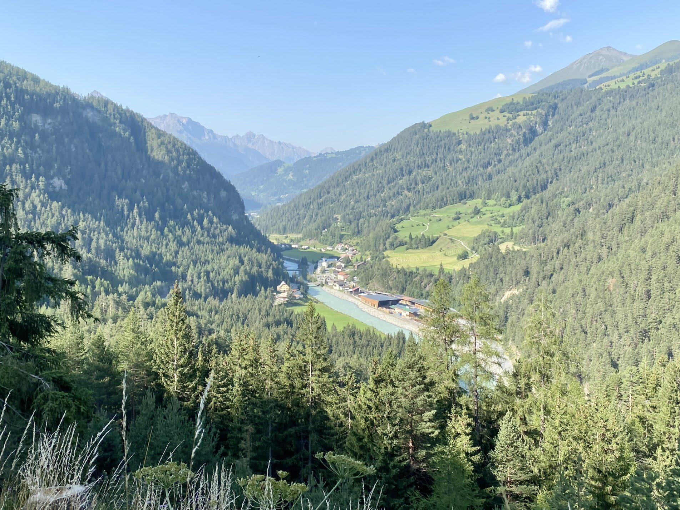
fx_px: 687
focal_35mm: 35
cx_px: 377
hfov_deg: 52.5
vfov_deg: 40.4
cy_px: 189
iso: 32
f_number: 1.8
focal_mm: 4.25
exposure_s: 1/1522
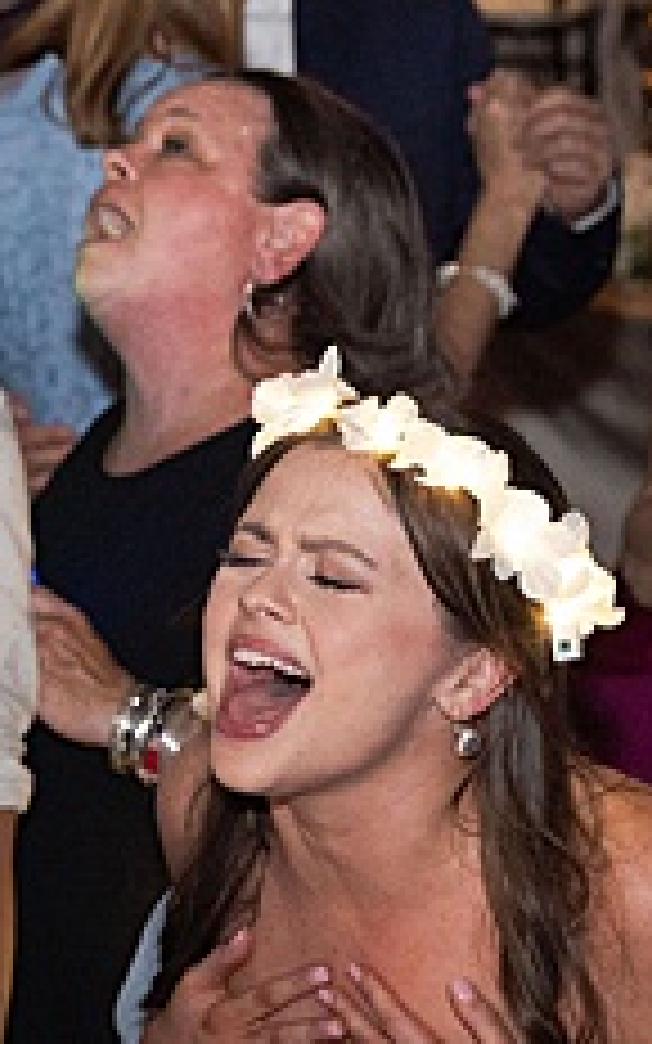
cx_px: -980
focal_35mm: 159
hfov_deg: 7.6
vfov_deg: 13.2
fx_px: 4520
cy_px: 639
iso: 1600
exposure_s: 1/250
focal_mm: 47
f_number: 3.2
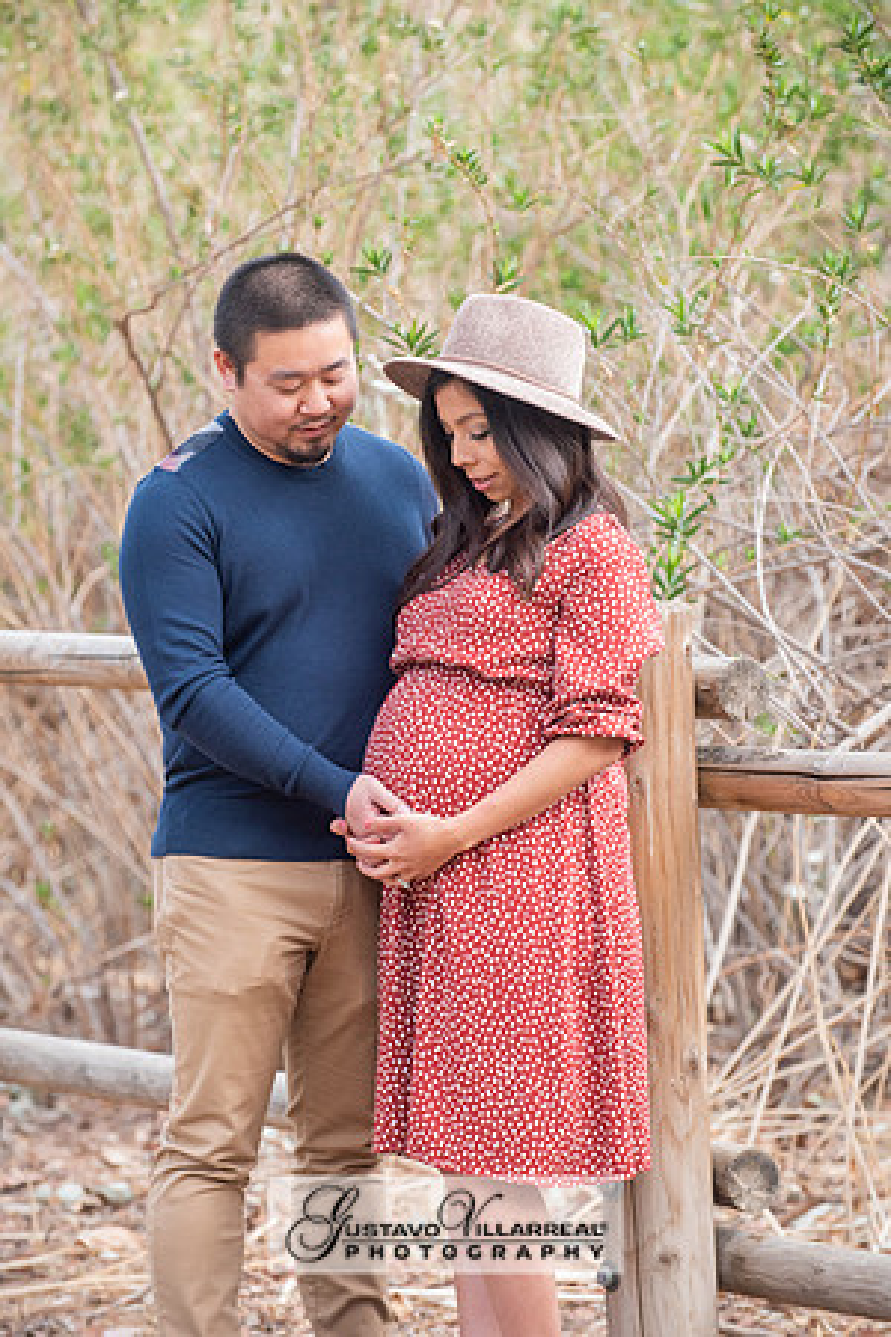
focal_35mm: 170
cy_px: 668
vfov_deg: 12.1
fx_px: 6311
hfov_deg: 8.1
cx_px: 446
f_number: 4.5
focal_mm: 170
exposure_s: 1/160
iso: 640
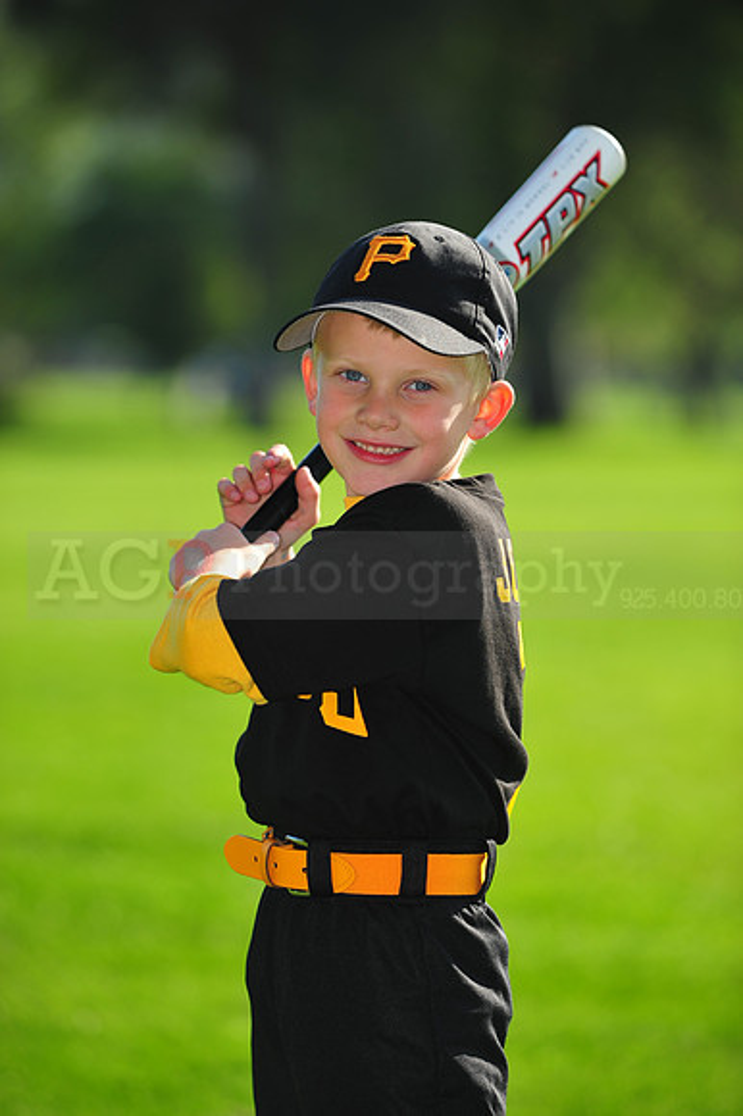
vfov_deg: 10.3
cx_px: 372
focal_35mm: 200
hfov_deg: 6.9
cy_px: 558
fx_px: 6199
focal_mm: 200
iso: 200
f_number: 4
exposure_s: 1/1250
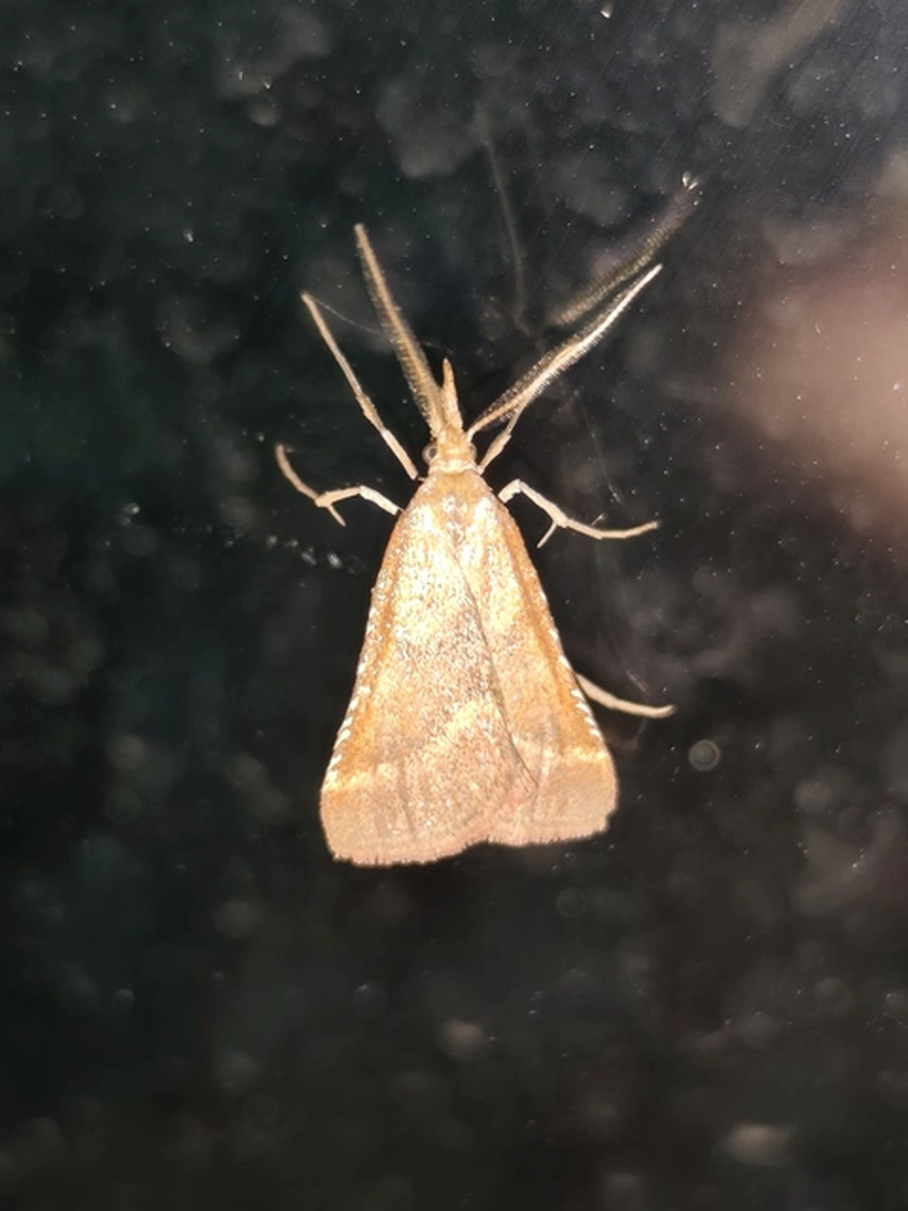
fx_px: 3218
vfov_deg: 21.3
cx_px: 454
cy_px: 606
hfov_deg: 16.1
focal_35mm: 92
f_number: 1.65
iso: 500
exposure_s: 1/50
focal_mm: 6.19
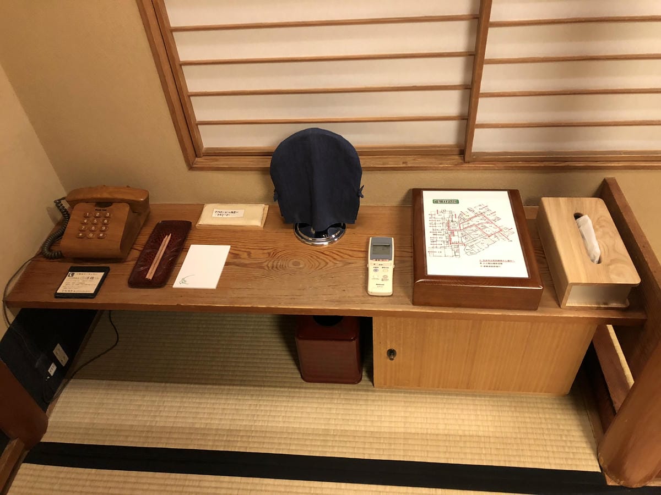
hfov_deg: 61.7
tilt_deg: -43.1
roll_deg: +6.4
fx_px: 554
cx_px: 330
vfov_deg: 48.2
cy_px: 248
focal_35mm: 29
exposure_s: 1/9
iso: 100
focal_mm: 3.99
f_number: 1.8
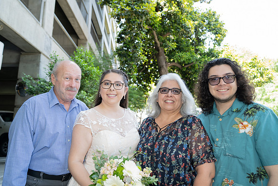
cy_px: 93
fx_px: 185
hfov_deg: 73.7
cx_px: 139
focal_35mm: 24
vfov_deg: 53.2
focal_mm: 24
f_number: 3.2
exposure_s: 1/250
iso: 640
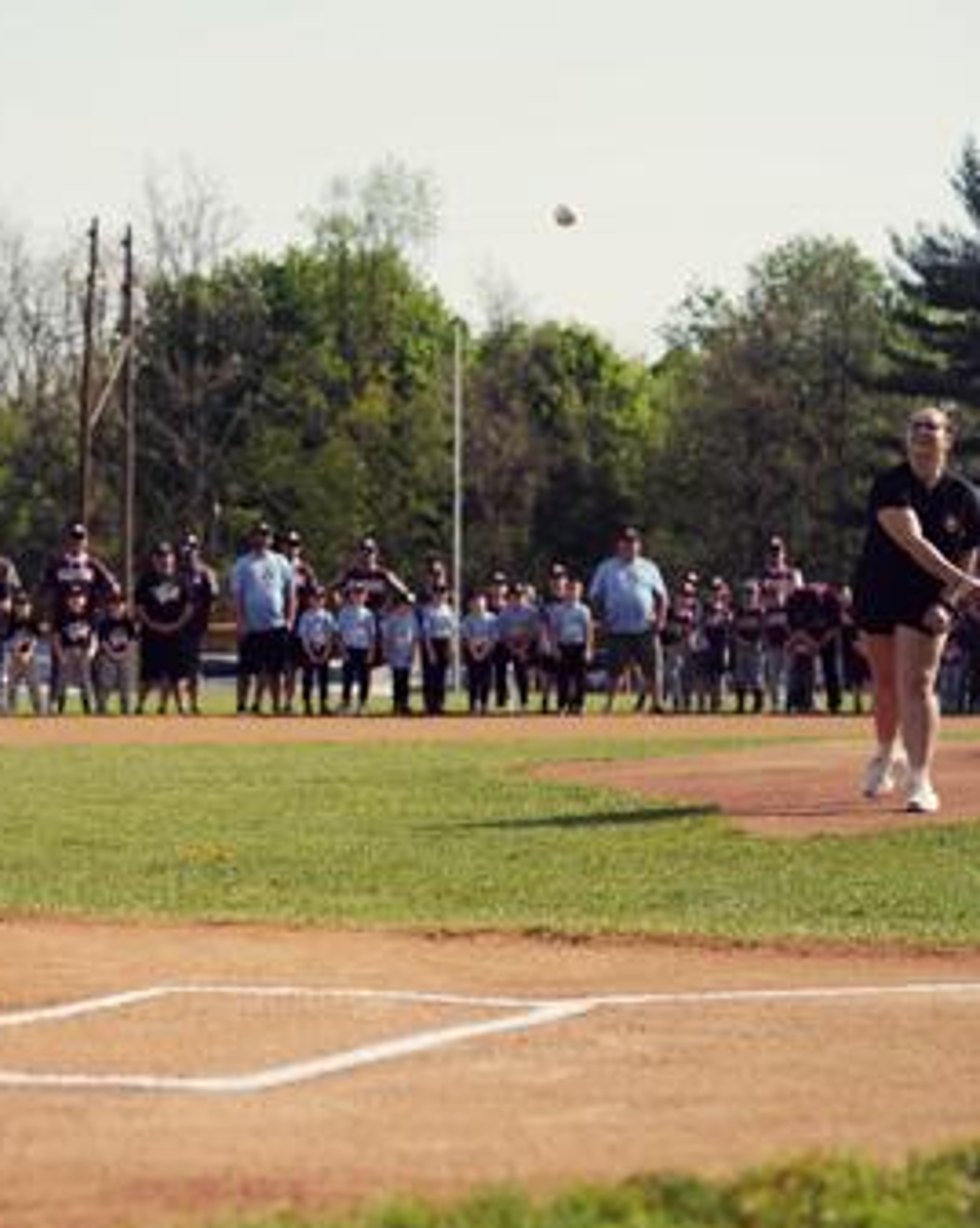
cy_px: 610
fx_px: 4175
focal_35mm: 115
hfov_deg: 13.3
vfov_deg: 16.7
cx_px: 131
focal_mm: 75
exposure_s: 1/1600
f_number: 1.7
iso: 100
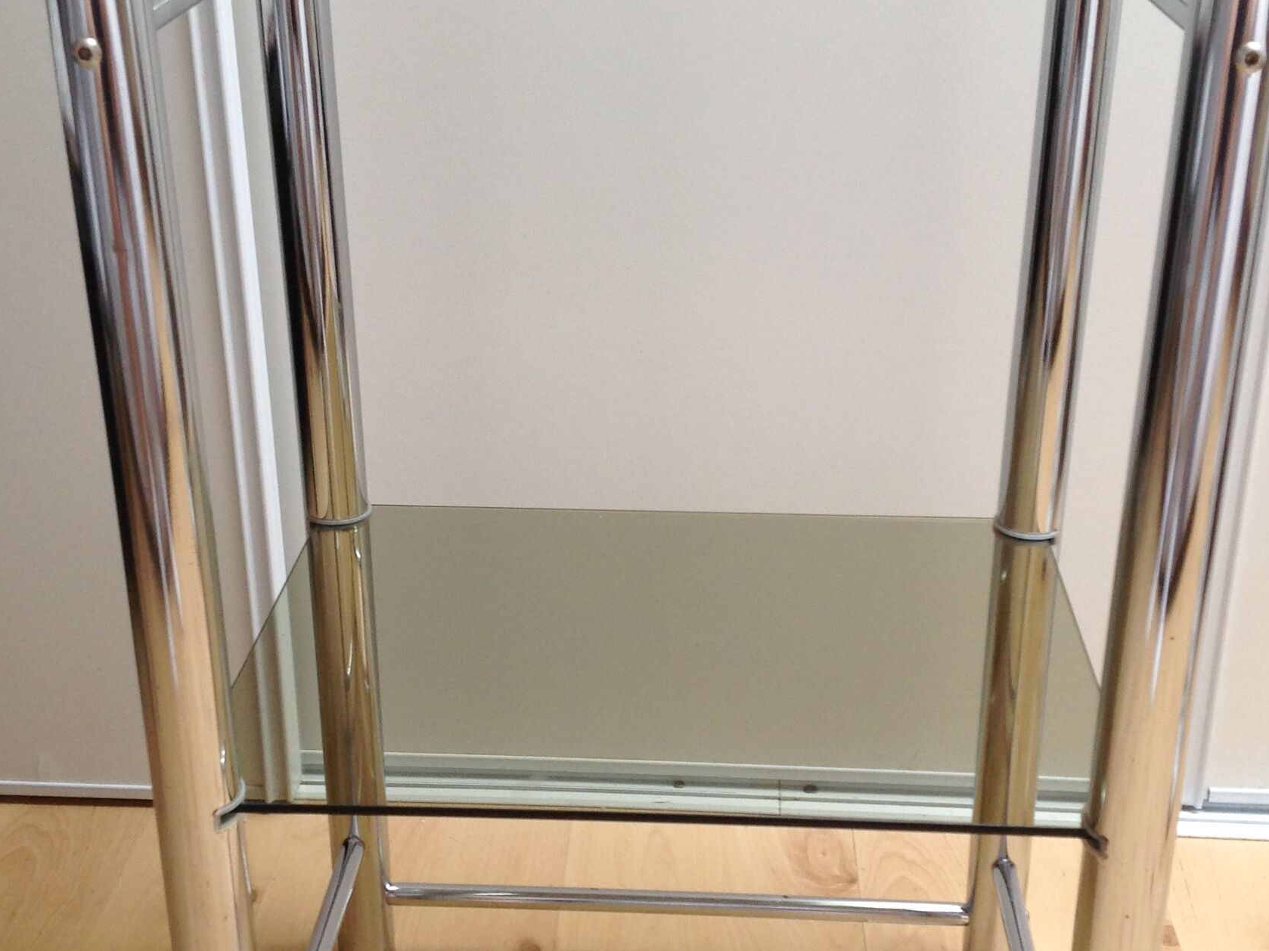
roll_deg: +0.2
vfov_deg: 27.0
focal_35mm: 54
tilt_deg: -25.9
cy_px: 531
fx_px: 1979
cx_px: 655
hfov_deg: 35.5
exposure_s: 1/15
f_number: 2.4
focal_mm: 4.28
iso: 64
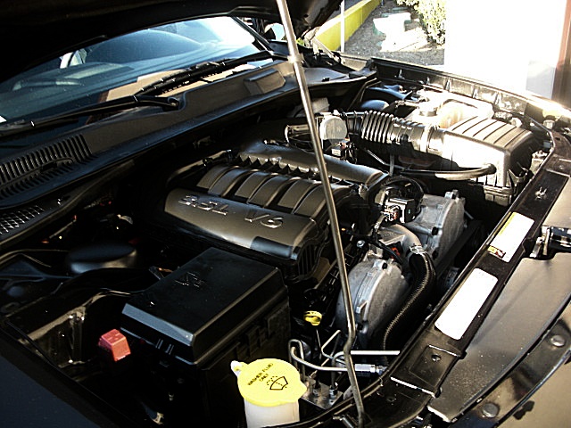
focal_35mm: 36
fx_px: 594
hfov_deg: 51.4
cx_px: 286
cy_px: 214
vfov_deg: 39.7
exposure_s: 1/100
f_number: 2.8
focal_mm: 6.3
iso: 100
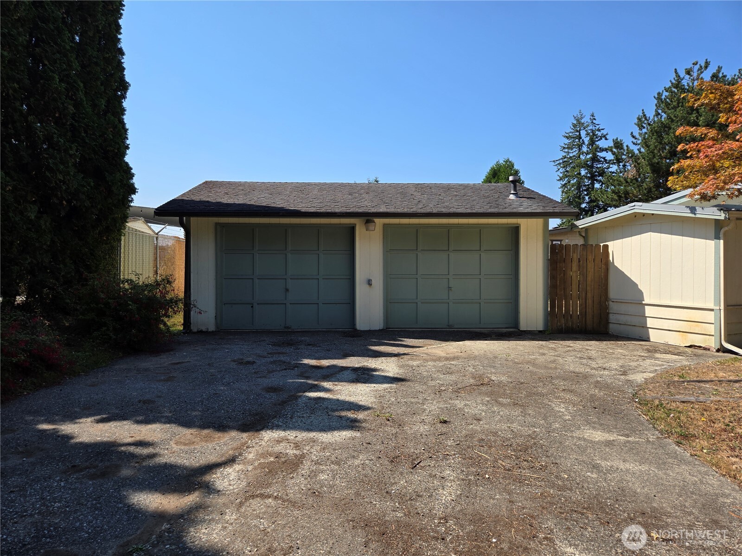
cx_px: 371
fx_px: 493
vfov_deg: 58.9
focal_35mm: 23
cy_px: 278
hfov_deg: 73.9
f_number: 1.8
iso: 25
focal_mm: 5.4
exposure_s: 1/1406
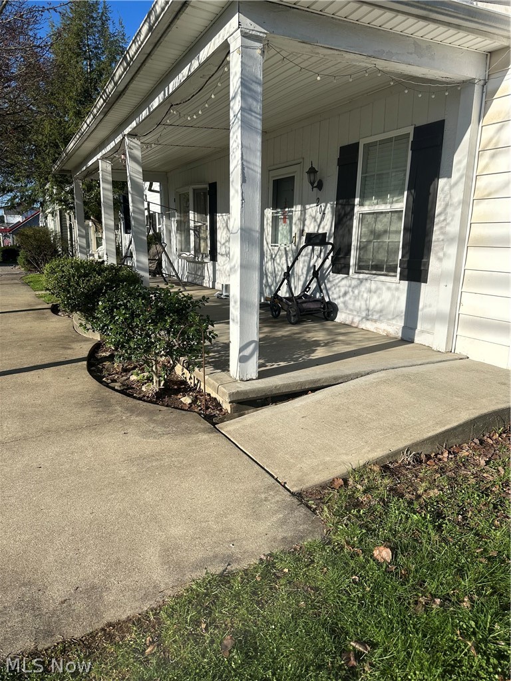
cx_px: 256
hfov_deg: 56.8
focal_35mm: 24
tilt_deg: -12.1
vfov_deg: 71.6
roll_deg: -1.2
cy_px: 340
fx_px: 472
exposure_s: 1/4348
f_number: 1.78
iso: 80
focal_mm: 6.86
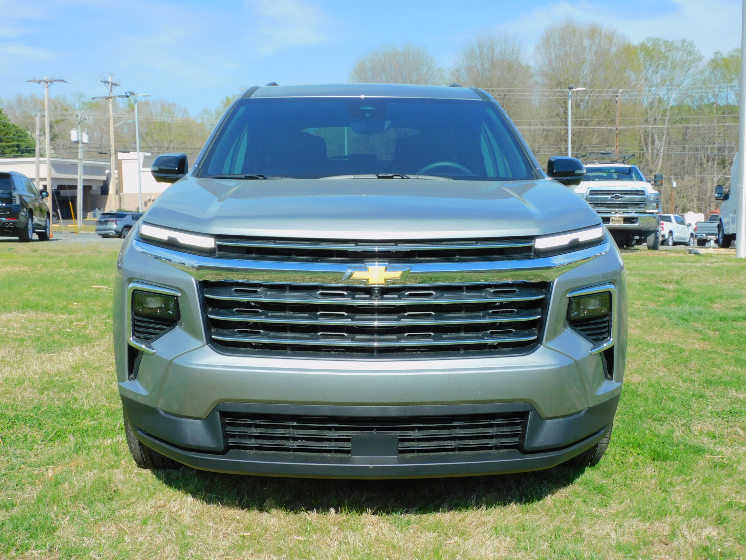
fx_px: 862
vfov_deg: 36.0
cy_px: 280
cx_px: 373
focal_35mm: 40
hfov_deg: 46.8
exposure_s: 1/800
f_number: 3.8
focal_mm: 7.2
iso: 125
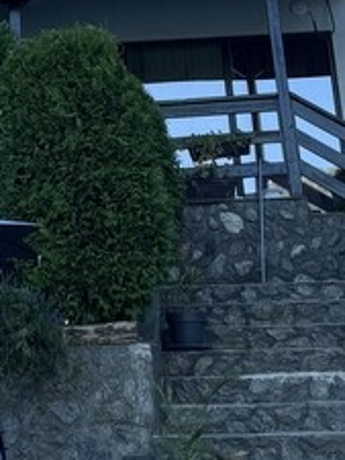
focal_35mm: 109
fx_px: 1447
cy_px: -127
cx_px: -100
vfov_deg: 17.0
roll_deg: +0.5
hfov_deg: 13.1
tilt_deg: +21.4
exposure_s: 1/1339
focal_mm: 6.76
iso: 80
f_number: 1.78
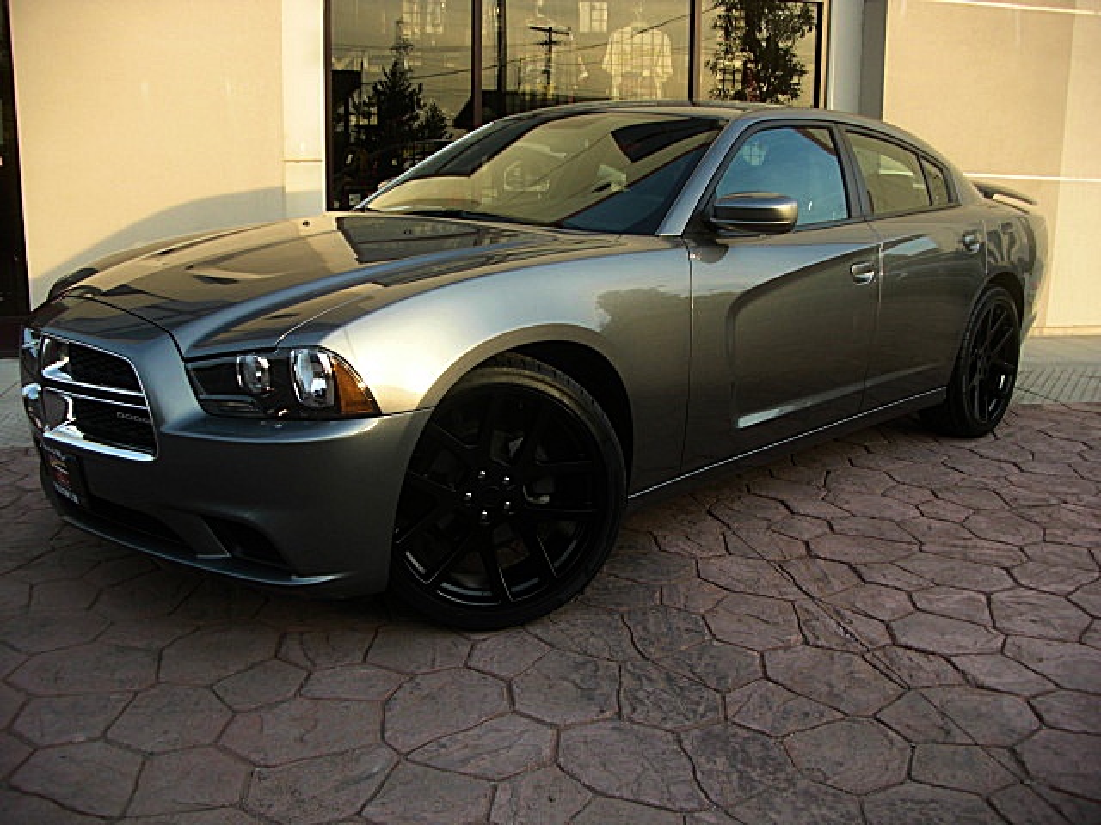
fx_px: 1145
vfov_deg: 39.7
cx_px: 550
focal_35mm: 36
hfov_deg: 51.4
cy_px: 412
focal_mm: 6.3
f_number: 2.8
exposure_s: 1/160
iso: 50
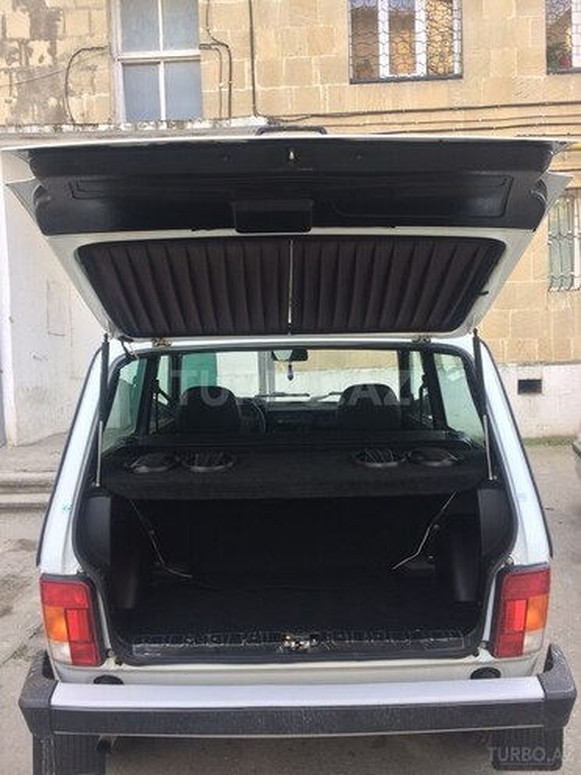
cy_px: 388
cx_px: 290
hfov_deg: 48.2
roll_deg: +2.5
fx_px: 649
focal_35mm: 29
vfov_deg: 61.7
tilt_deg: -4.3
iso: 32
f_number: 2.2
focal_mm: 4.15
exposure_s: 1/129
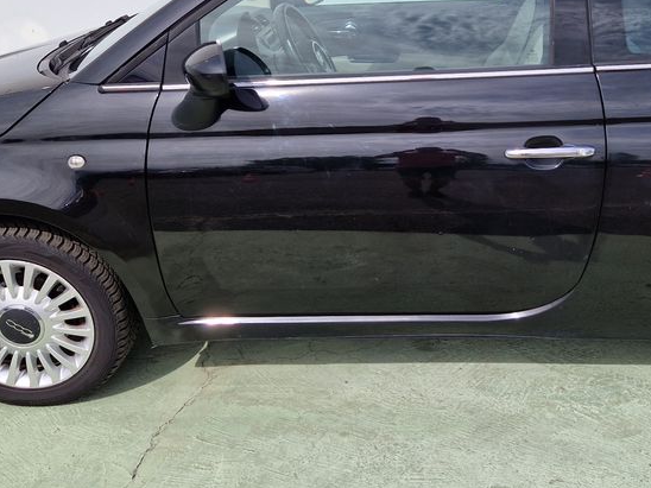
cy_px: 178
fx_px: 809
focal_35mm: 43
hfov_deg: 43.3
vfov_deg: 33.4
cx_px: 431
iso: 50
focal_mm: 5.4
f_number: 1.8
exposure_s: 1/2192
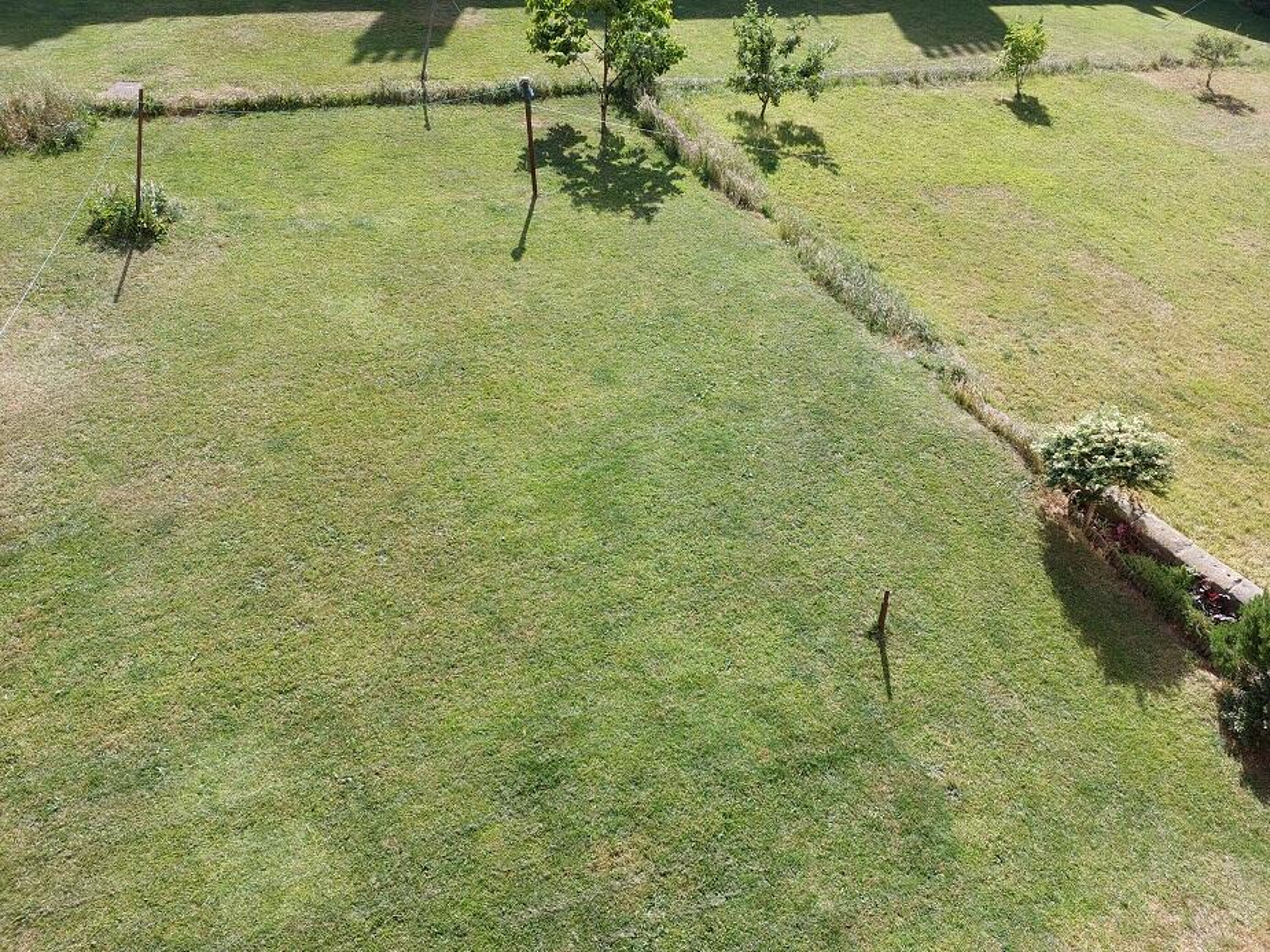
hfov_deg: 69.4
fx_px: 917
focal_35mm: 25
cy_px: 476
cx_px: 635
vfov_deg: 54.9
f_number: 1.8
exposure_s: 1/435
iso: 25
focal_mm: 5.23
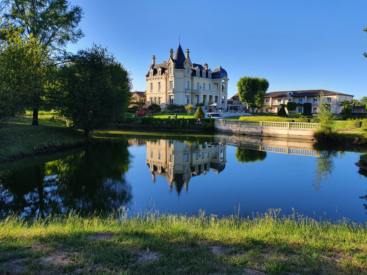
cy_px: 138
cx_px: 184
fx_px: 276
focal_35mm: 26
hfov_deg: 67.3
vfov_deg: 53.1
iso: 50
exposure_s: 1/642
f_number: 2.4
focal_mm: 4.32
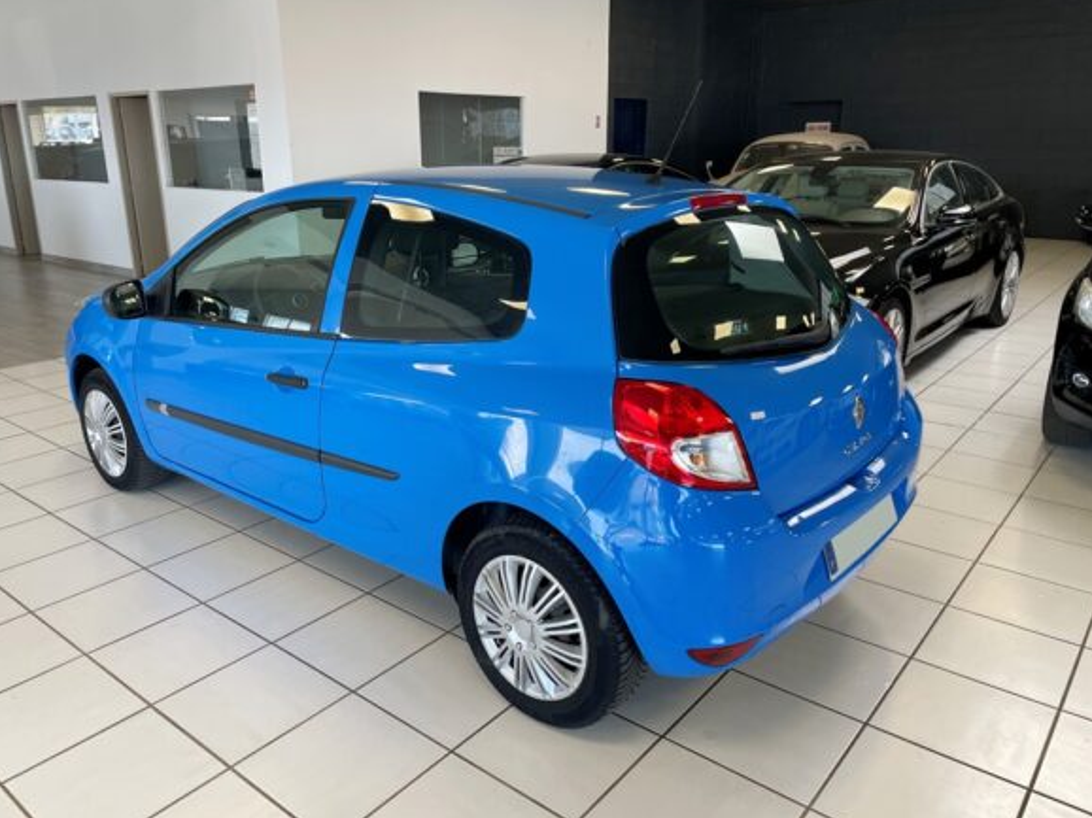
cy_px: 402
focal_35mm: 27
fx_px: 851
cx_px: 529
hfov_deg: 65.3
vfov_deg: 51.3
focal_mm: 4.2
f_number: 1.6
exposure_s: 1/121
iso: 50
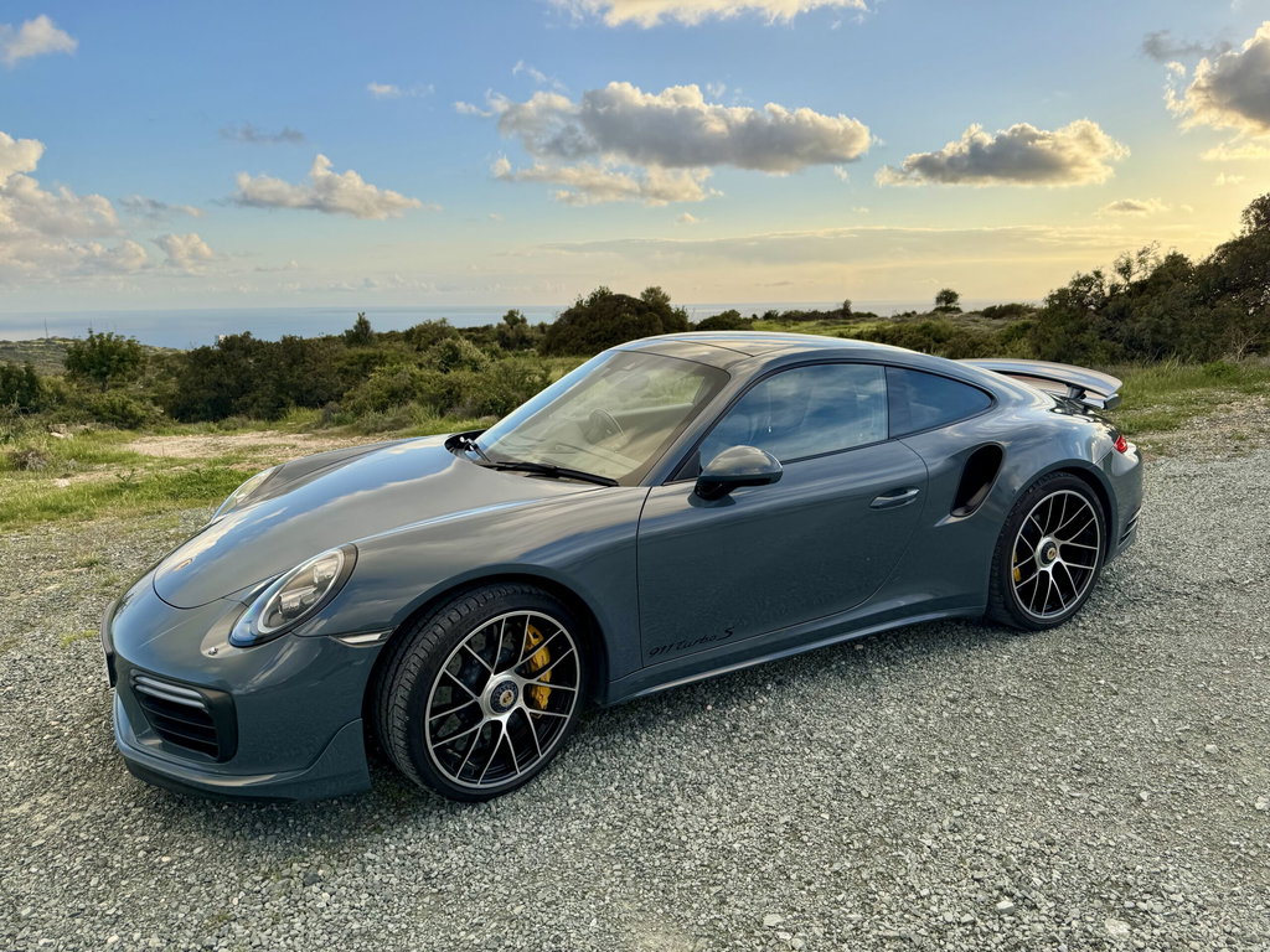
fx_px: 881
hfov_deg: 71.6
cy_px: 476
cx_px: 635
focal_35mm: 24
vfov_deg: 56.8
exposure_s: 1/2604
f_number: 1.78
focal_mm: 6.76
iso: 80
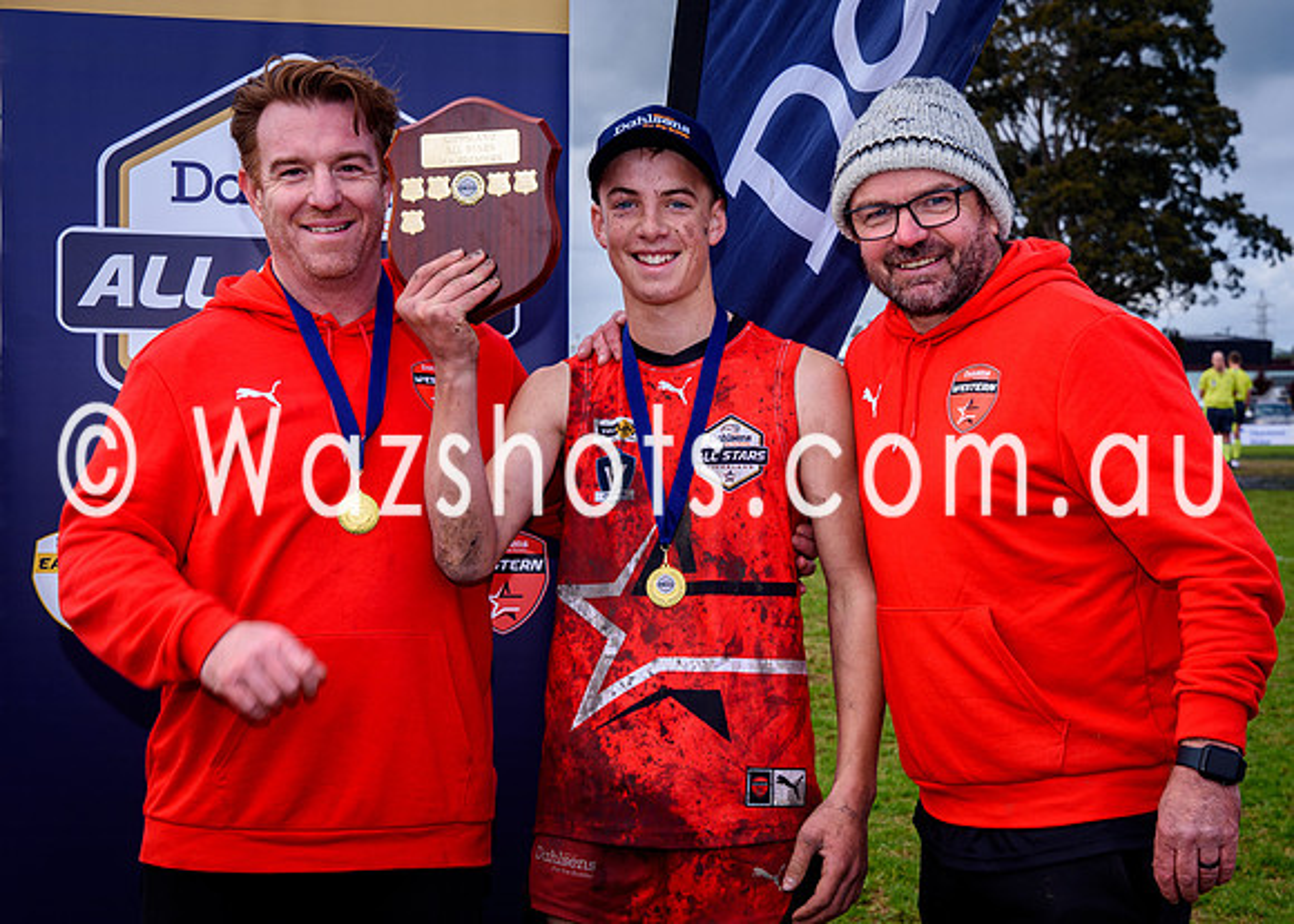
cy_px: 456
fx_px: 2671
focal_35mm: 73
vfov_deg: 19.6
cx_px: 667
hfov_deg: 27.2
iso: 100
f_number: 5.6
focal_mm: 40
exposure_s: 1/160
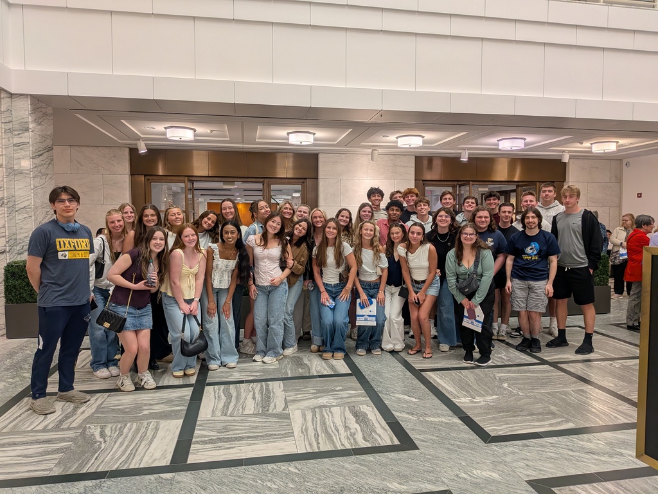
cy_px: 247
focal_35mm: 24
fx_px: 456
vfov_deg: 56.8
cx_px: 329
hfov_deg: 71.6
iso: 27
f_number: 1.7
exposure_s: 1/60
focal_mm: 4.53
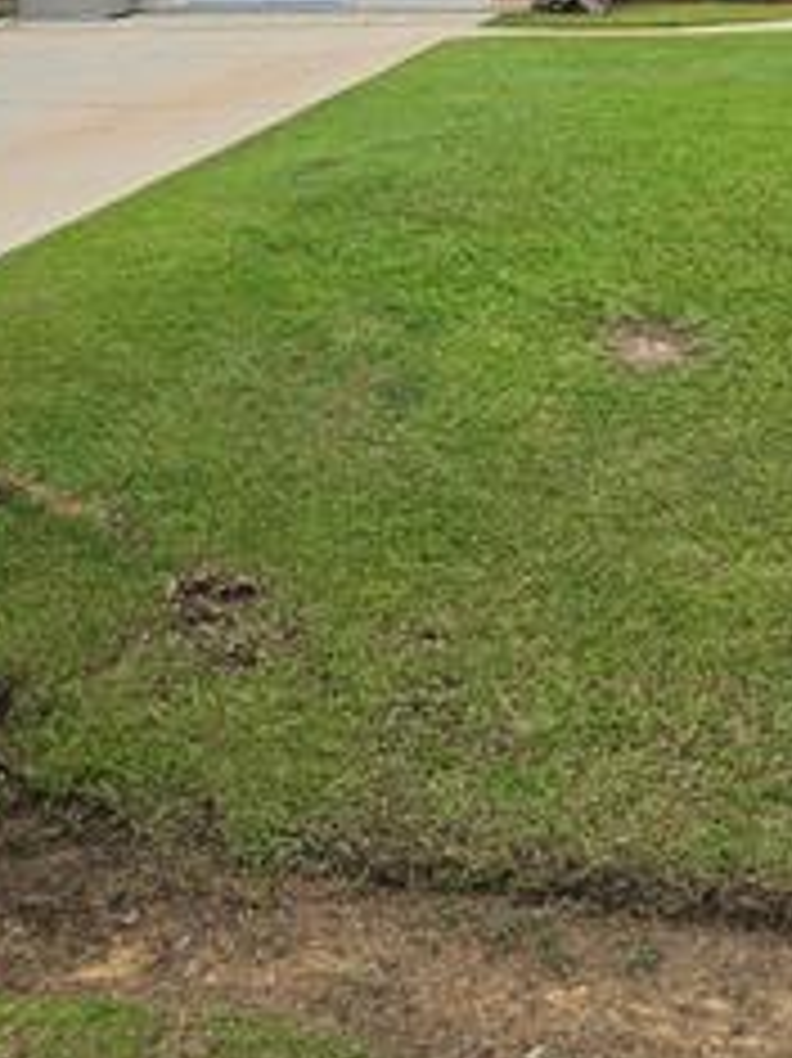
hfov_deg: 30.3
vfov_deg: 36.8
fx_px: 1435
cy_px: 27
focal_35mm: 47
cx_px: 603
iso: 64
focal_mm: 6.5
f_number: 1.4
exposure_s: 1/2456
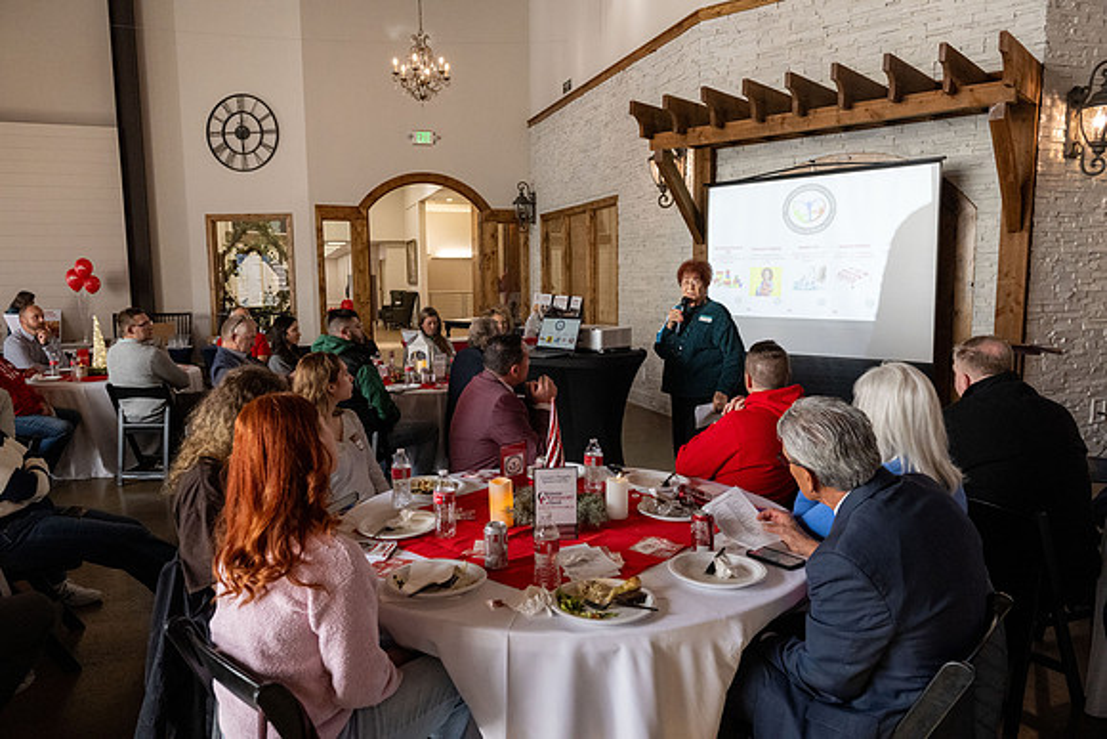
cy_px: 370
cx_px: 554
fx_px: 738
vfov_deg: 53.2
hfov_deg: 73.7
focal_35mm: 24
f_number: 4.5
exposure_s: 1/500
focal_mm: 24
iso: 4000
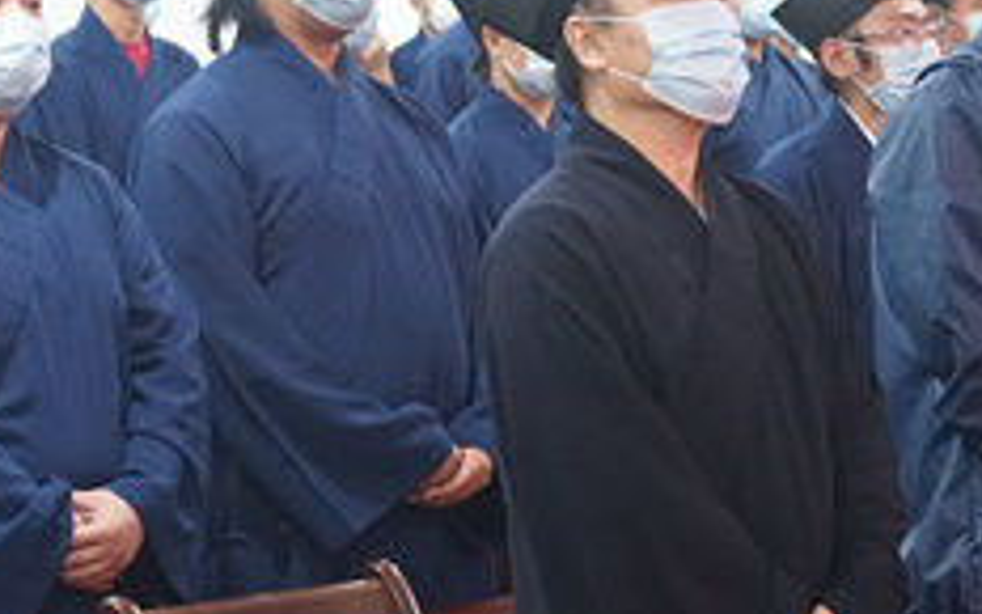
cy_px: 191
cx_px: 262
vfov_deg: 8.2
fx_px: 4282
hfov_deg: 13.0
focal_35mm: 160
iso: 6400
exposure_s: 1/40
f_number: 5.6
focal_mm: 70
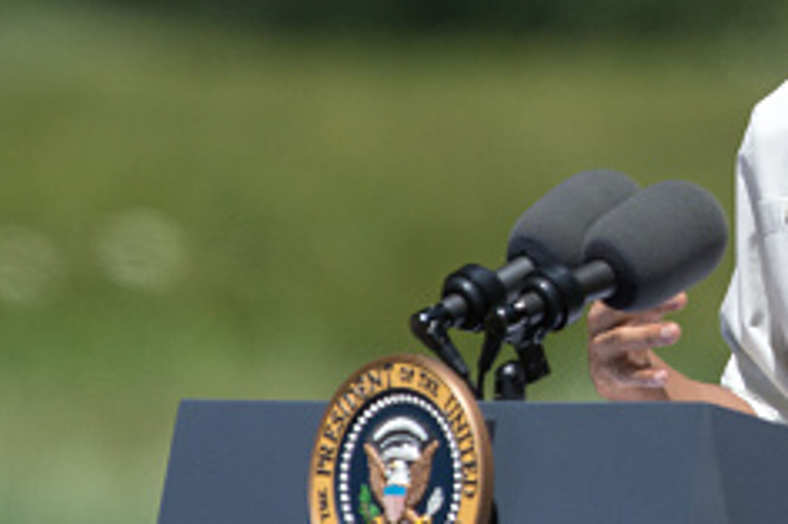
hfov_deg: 1.3
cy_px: 123
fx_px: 34712
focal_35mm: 1587
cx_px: 922
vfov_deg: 0.9
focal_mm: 420
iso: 400
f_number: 4
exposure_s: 1/5000
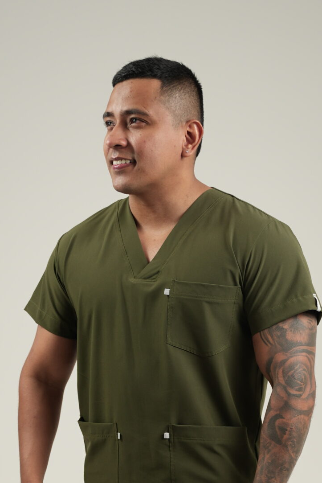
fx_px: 1149
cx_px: 185
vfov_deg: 22.7
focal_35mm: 86
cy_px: 487
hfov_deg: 15.9
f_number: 2.8
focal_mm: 36.3
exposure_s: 1/200
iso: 160
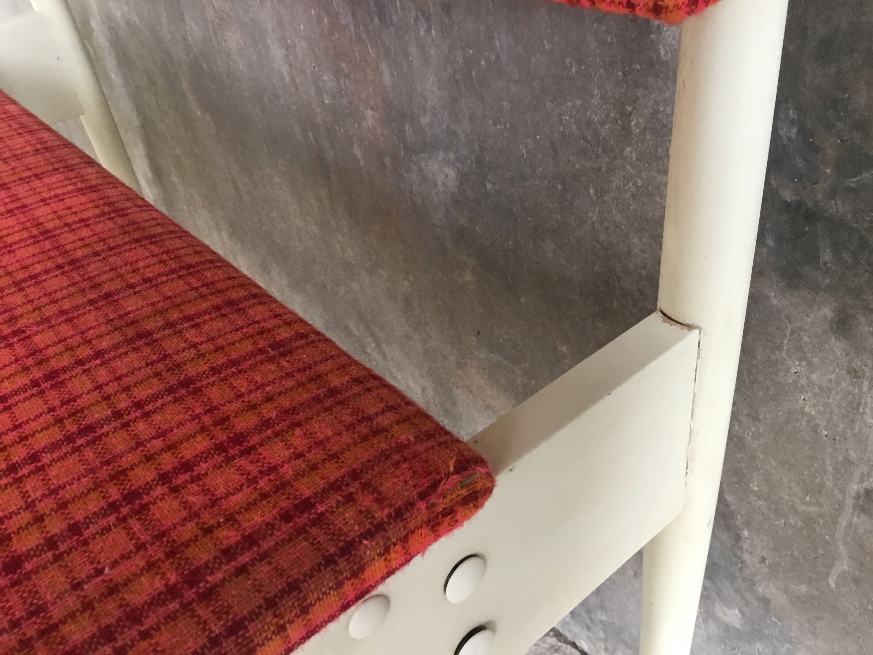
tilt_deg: -36.4
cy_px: 328
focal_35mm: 31
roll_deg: +8.7
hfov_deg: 58.4
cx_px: 436
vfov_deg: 45.4
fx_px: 782
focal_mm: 3.3
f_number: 2.4
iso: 125
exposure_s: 1/33
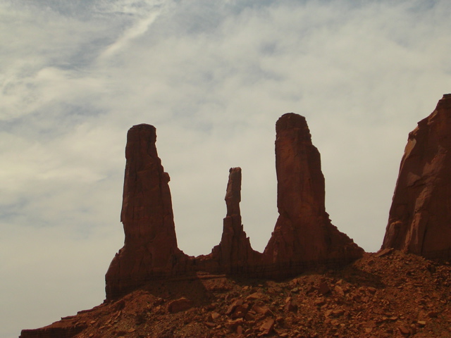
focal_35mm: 91
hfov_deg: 21.5
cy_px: 169
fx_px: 1186
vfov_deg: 16.2
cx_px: 226
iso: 50
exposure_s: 1/1377
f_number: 4.2
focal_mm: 13.7
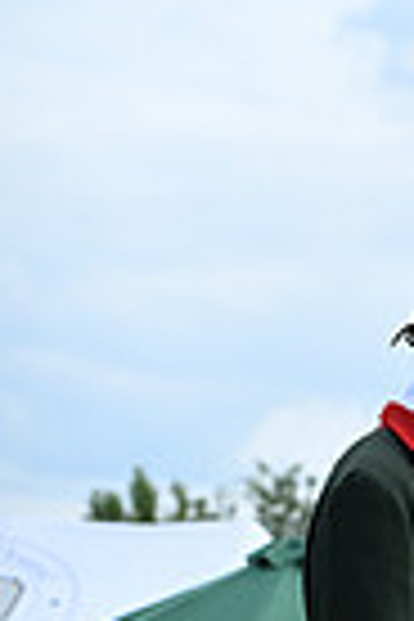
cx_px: 1287
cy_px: 785
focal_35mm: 379
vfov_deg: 5.4
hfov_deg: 3.5
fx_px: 6537
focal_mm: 90
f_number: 4.5
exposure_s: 1/1000
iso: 220
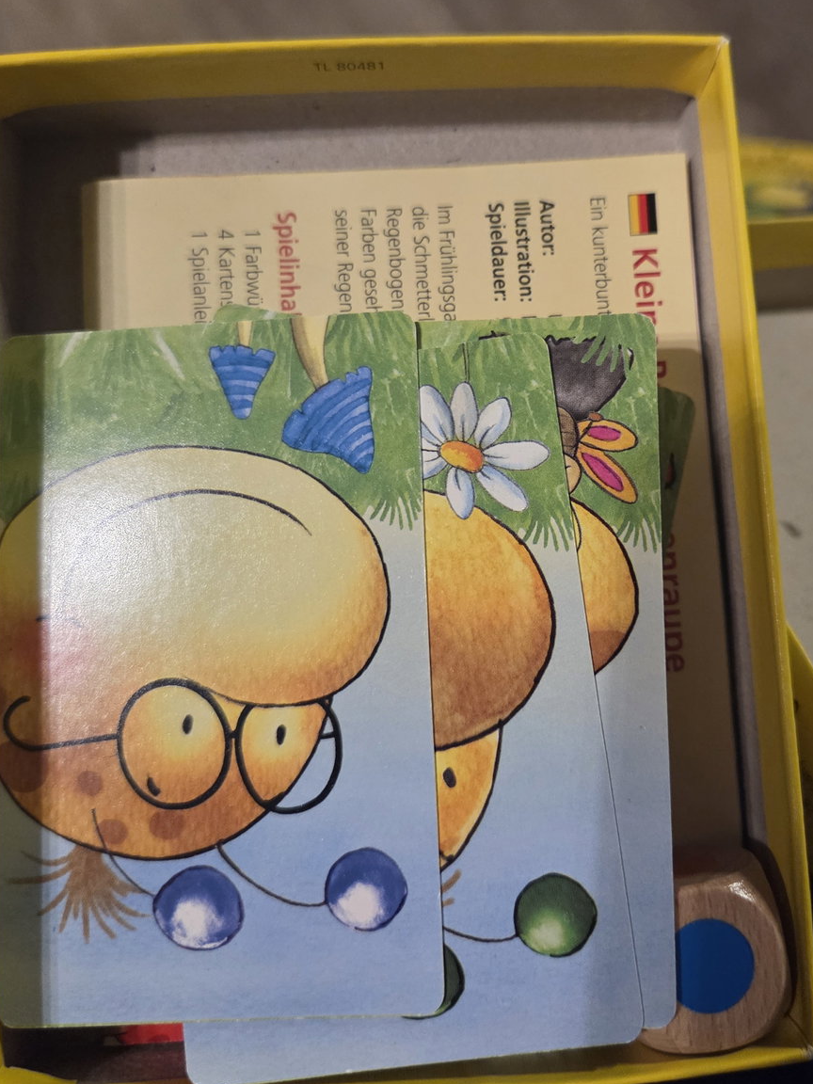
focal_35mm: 33
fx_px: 1033
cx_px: 514
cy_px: 449
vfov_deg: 55.1
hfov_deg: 42.6
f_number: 1.8
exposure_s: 1/100
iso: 1250
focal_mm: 5.4
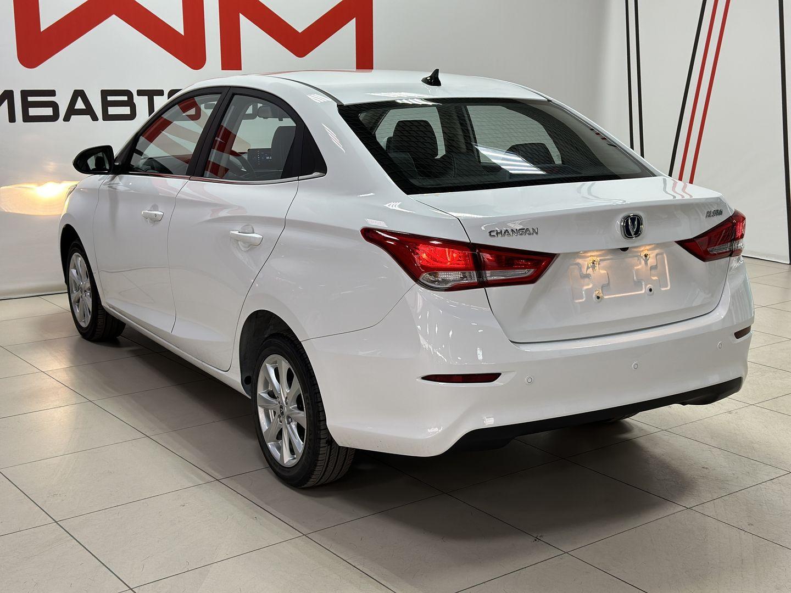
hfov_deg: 39.7
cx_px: 396
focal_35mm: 48
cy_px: 296
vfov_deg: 30.3
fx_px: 1097
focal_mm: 6.86
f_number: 1.78
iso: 80
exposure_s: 1/141
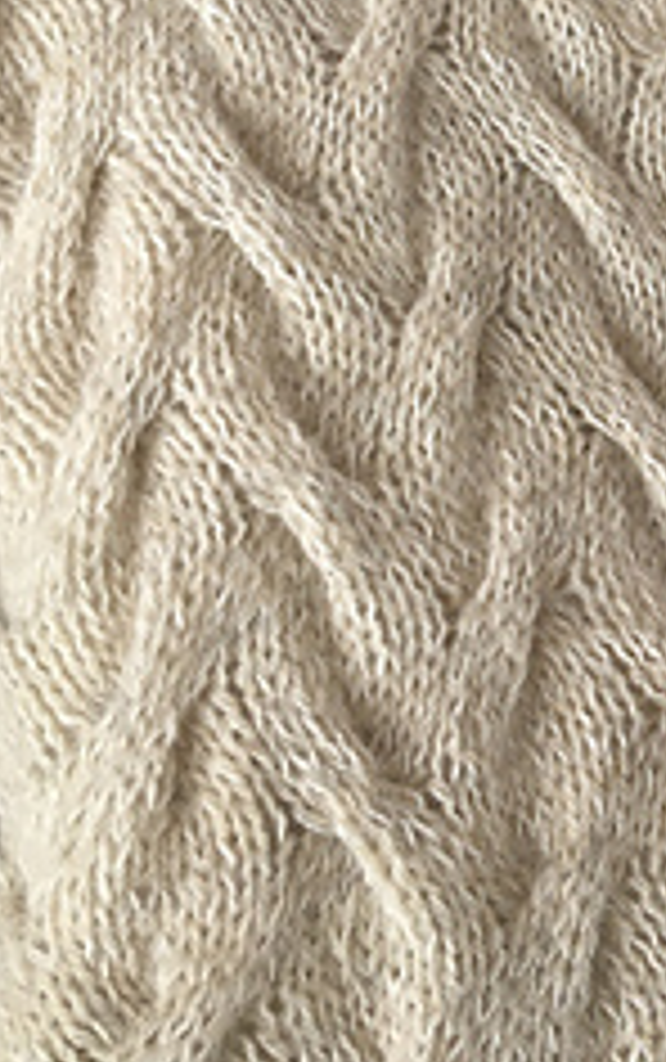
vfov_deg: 30.1
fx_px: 1883
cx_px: 749
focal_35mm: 65
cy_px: 108
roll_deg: +5.7
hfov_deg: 19.2
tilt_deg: +7.3
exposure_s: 1/33
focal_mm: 4.15
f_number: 2.2
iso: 25
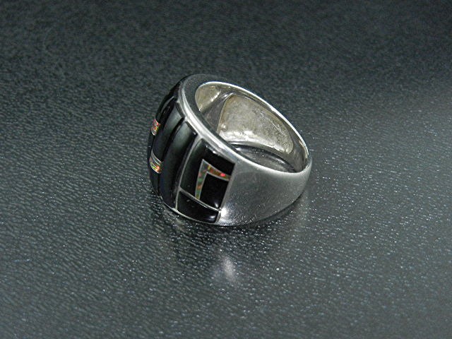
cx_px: 226
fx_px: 1005
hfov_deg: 25.3
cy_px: 170
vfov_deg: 19.1
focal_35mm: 77
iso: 800
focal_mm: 13.9
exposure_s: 1/30
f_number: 8.6
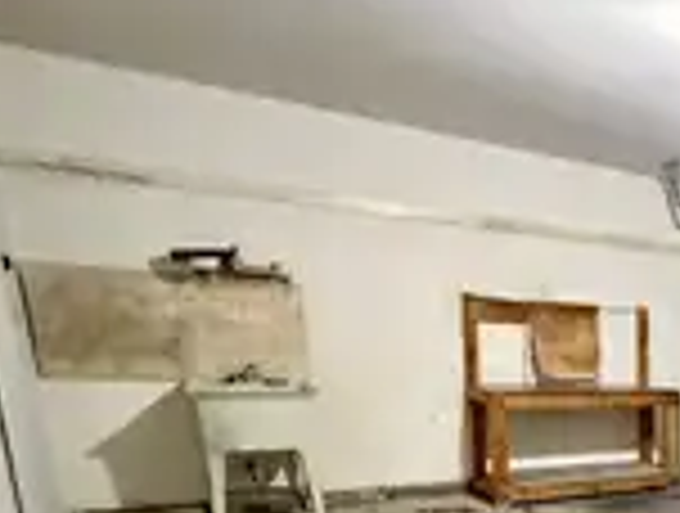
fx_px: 729
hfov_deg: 36.4
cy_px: 508
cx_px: 847
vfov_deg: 35.3
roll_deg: -2.6
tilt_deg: -13.8
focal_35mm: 37
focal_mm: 2.22
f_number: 2.2
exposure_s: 1/60
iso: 1250
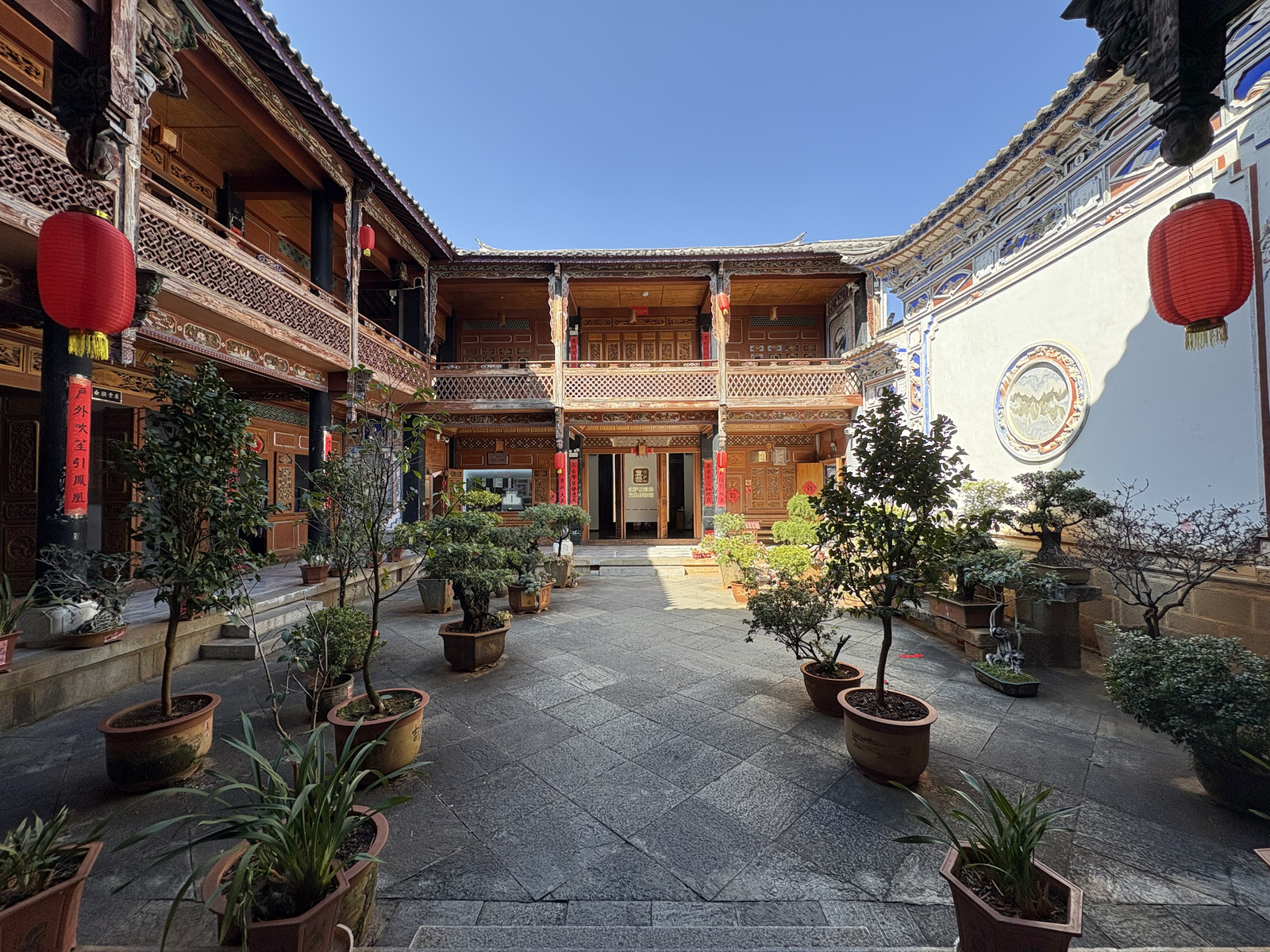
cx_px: 635
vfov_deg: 85.7
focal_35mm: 14
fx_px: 514
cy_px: 476
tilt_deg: +2.3
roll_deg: +0.3
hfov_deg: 102.1
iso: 64
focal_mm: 2.22
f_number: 2.2
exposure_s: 1/354
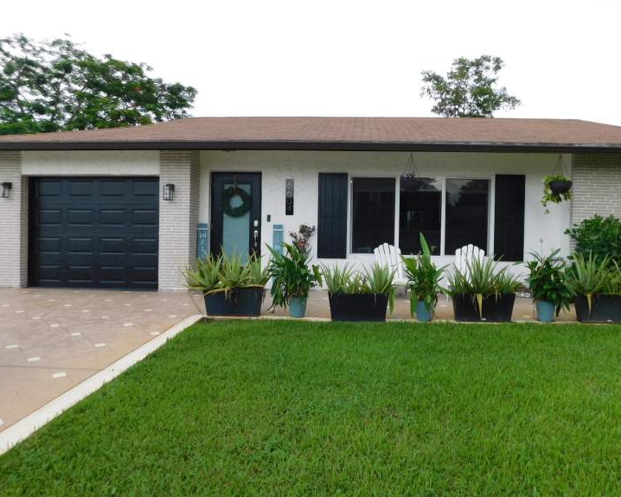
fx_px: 460
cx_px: 336
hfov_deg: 68.0
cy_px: 239
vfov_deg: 56.8
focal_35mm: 25
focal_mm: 4
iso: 125
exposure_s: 1/200
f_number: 3
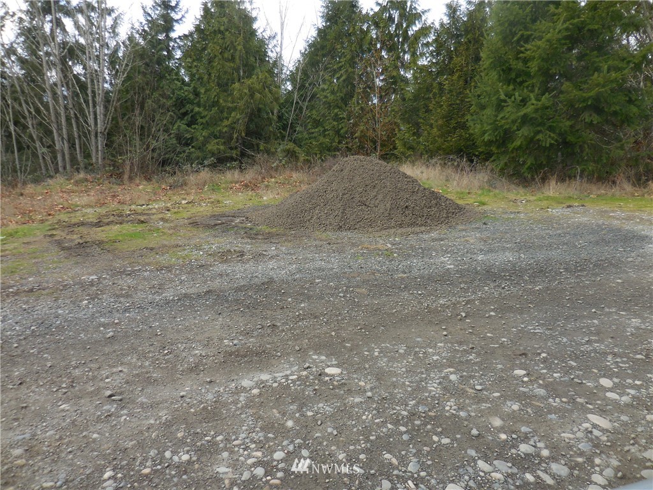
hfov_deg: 69.4
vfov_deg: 54.9
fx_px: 472
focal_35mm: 25
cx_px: 326
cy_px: 245
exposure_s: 1/250
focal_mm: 4.5
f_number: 3.3
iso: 125
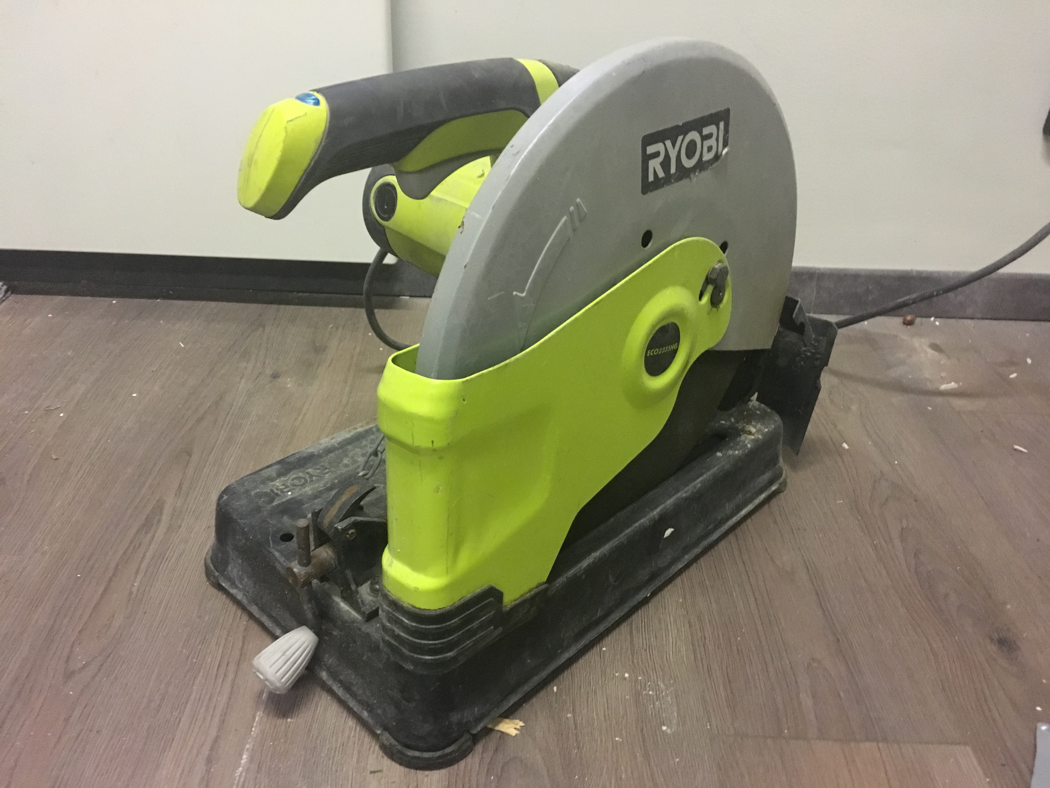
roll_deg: -3.3
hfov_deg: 61.7
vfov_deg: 48.2
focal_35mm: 29
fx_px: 880
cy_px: 394
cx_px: 525
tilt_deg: -31.4
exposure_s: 1/17
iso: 320
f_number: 2.2
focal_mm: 4.15
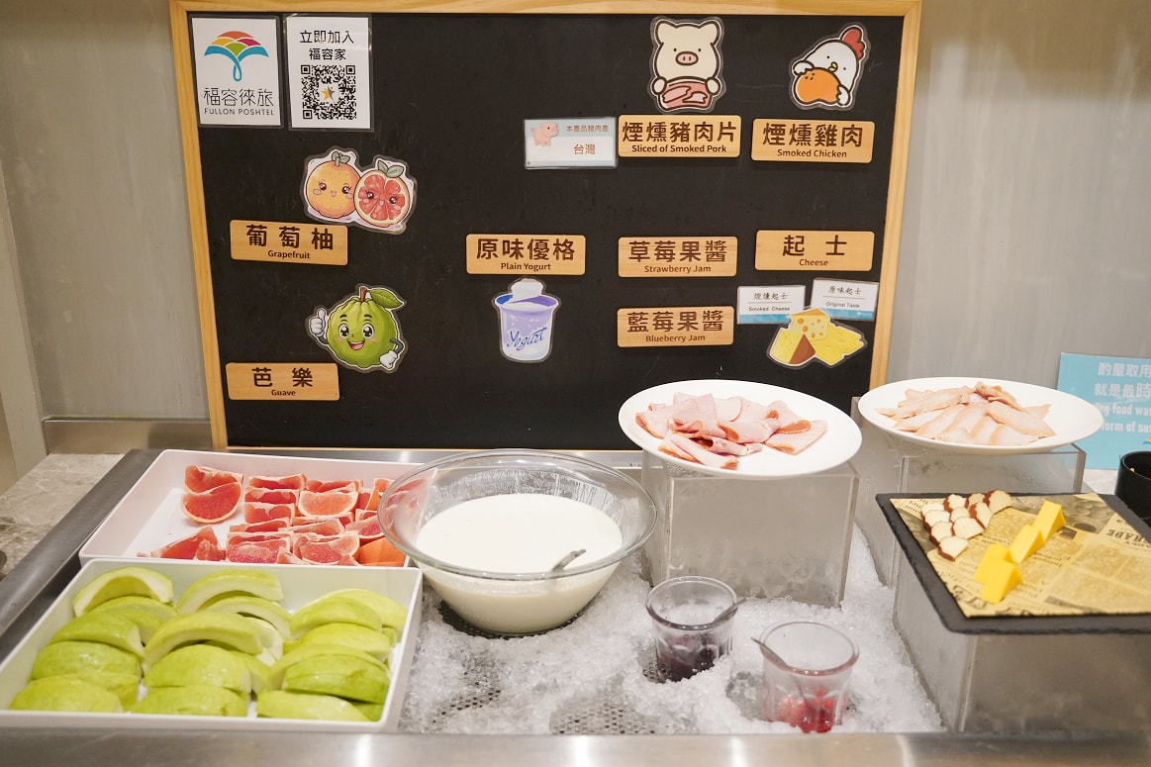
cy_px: 376
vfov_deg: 41.1
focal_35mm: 32
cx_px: 570
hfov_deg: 58.7
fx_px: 1023
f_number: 2.8
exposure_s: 1/160
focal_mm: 31
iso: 3200
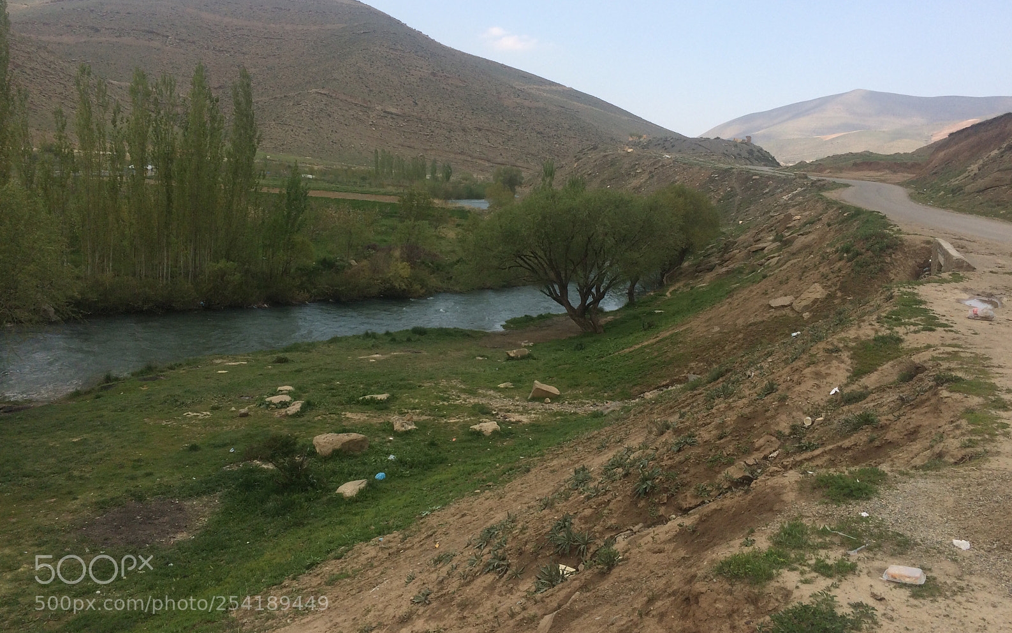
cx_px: 505
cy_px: 271
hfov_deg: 61.2
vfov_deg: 40.5
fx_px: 855
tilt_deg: -8.2
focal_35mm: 31
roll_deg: -3.2
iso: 32
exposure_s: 1/1520
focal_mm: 4.15
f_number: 2.2
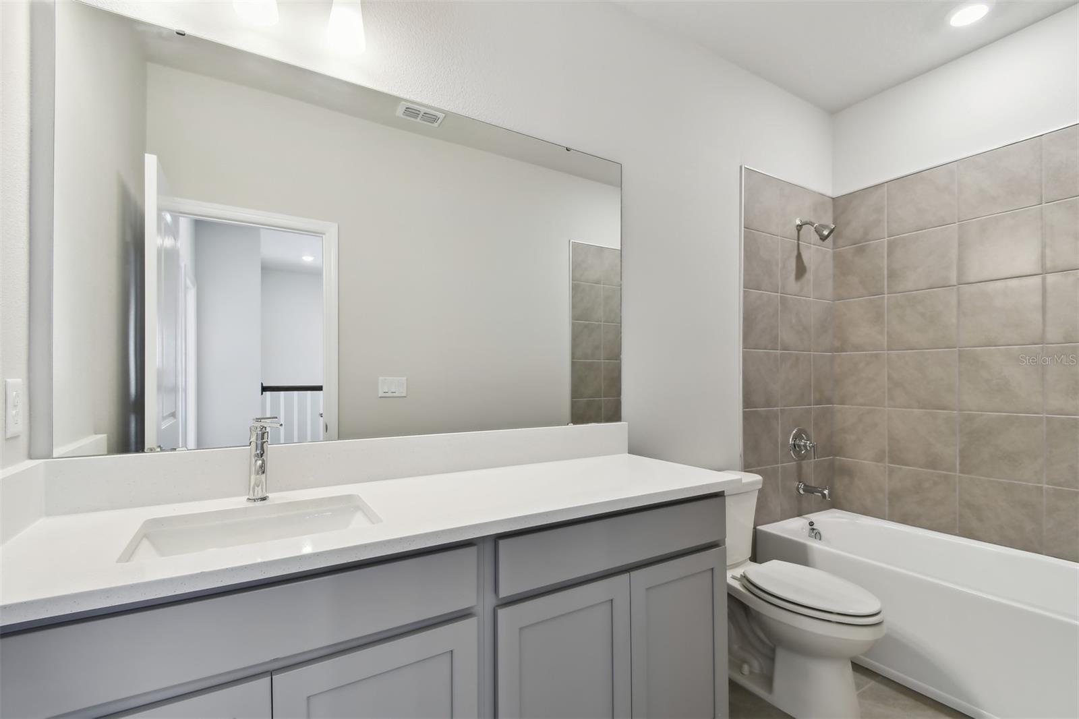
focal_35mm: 15
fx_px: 449
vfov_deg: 77.3
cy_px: 360
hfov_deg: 100.4
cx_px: 540
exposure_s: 1/10
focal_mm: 10
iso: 100
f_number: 7.1
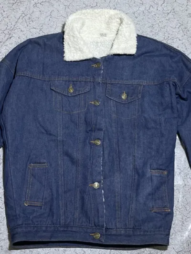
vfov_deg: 67.3
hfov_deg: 53.1
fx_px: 191
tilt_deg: -54.9
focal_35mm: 26
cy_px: 127
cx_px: 96
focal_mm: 4.2
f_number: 1.6
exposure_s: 1/100
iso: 100
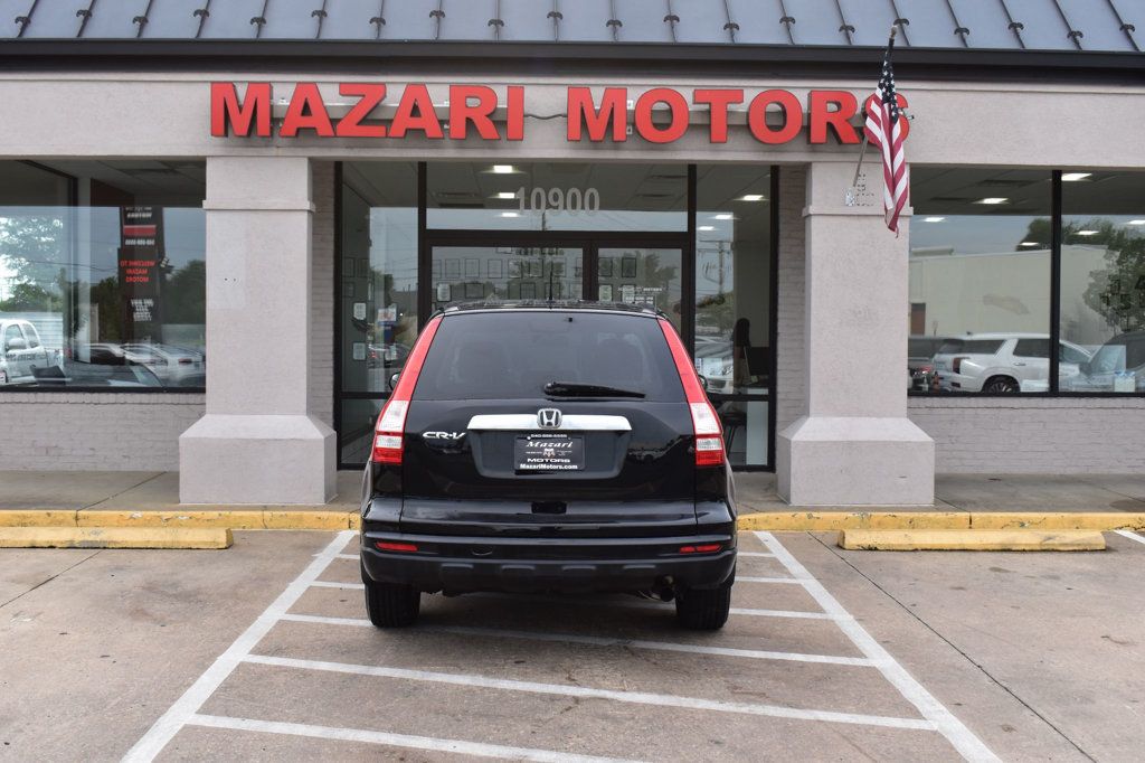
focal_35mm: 40
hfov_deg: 47.9
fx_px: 1288
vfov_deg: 33.0
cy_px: 382
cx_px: 572
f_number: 10
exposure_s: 1/200
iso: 400
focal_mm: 27
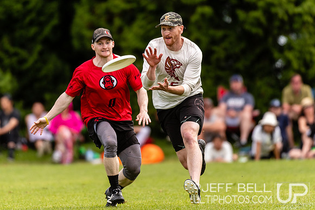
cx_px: 159
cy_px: 74
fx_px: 6921
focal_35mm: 791
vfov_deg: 1.7
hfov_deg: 2.6
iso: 320
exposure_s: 1/1250
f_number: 4
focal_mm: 400
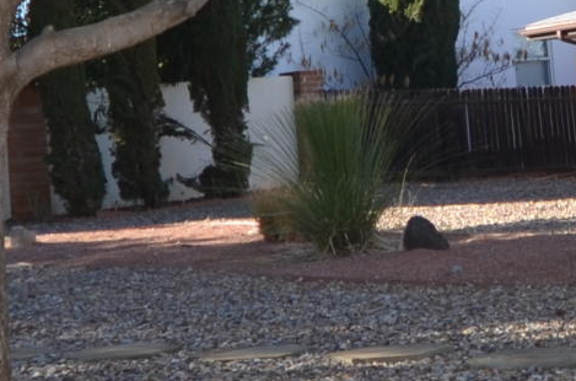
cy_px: -52
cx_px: 561
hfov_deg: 20.7
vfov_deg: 13.8
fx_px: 1532
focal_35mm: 96
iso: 100
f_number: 5.6
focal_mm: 10
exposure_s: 1/250
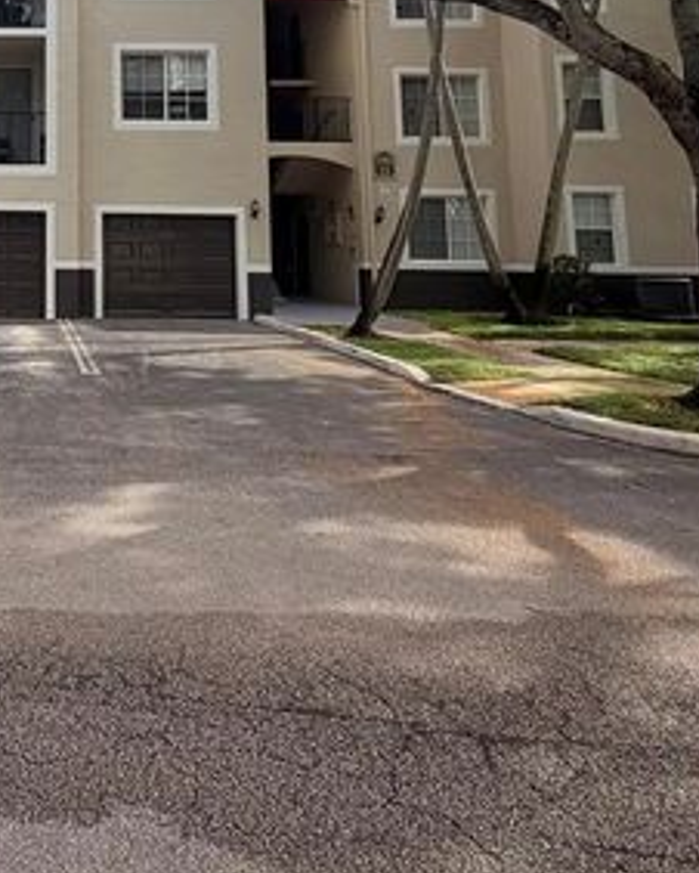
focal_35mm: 31
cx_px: -43
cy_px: 149
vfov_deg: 52.6
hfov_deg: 39.7
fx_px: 801
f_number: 2.2
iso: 32
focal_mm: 2.22
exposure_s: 1/770
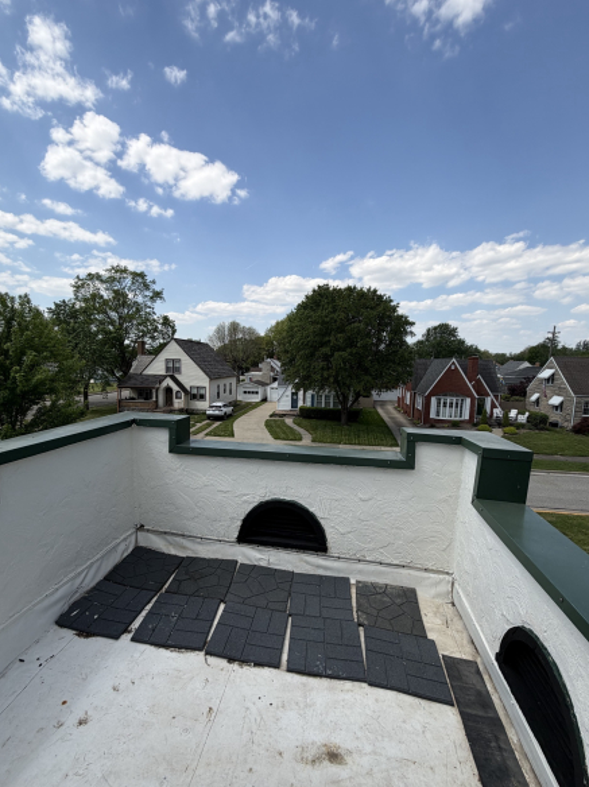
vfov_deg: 94.5
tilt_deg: -7.8
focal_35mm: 16
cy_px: 412
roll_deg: -1.4
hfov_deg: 77.9
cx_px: 276
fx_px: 364
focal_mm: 2.22
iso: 20
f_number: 2.2
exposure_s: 1/901
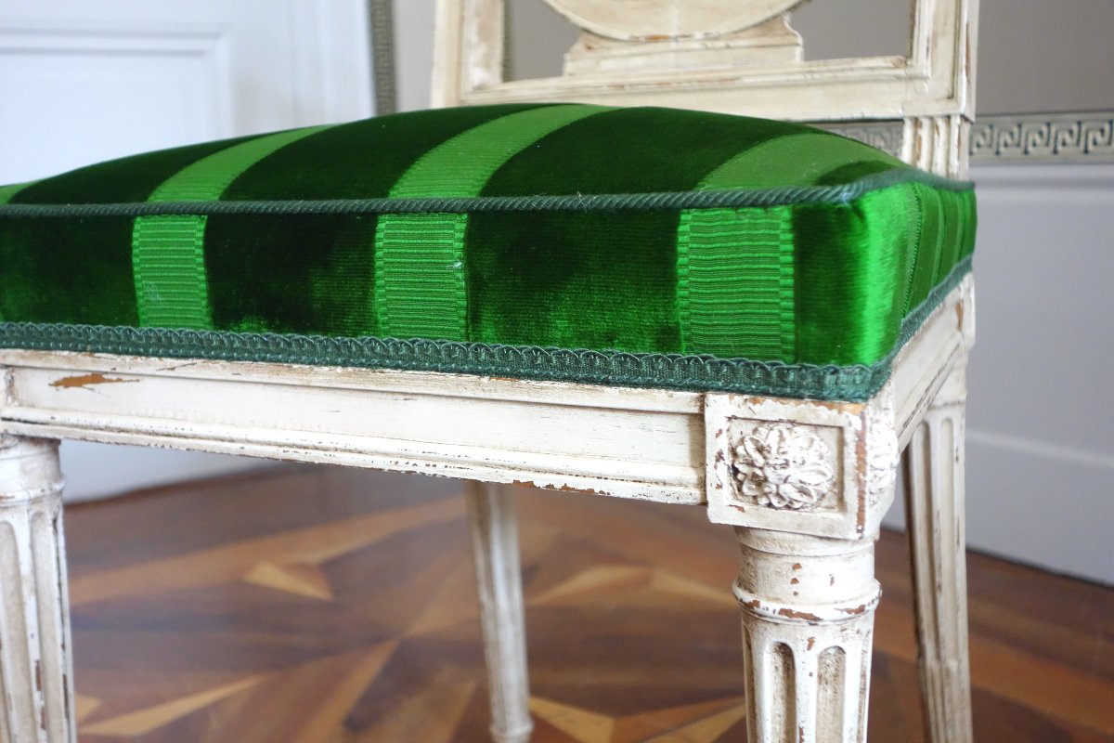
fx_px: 1331
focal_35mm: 43
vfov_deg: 31.2
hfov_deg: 45.4
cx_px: 557
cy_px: 372
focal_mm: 16.01
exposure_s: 1/40
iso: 1600
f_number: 3.2
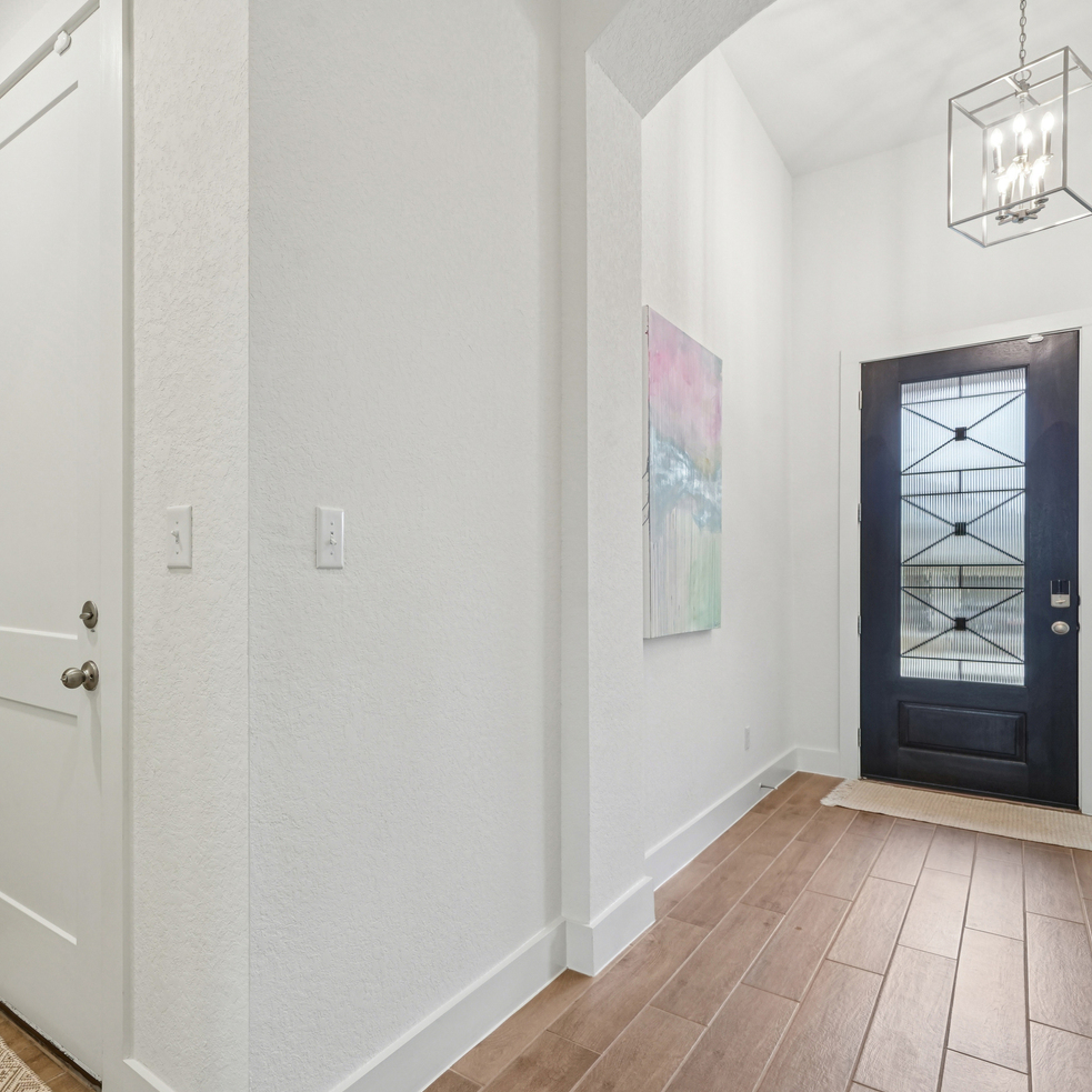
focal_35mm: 21
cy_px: 569
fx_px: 749
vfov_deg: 72.1
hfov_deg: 69.4
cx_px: 335
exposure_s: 1/40
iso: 800
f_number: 8
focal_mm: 15
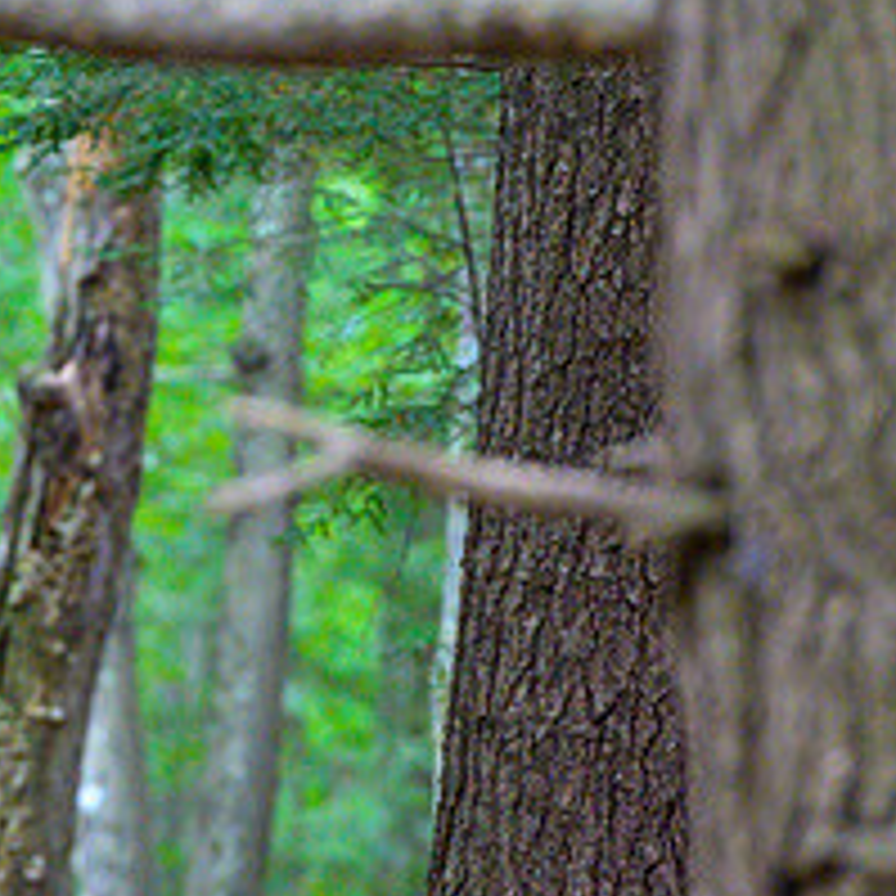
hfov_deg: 3.5
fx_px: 14466
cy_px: 374
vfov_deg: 3.5
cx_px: 5
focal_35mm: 494
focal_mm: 200
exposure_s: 1/250
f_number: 4
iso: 8000
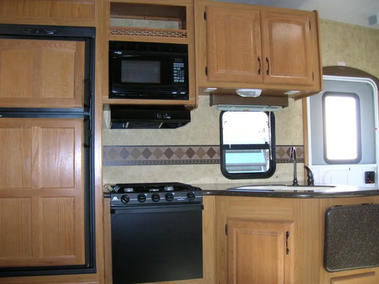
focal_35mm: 34
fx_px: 372
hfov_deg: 54.0
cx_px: 190
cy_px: 142
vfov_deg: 41.7
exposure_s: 1/25.8
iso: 143
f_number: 2.9
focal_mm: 5.7
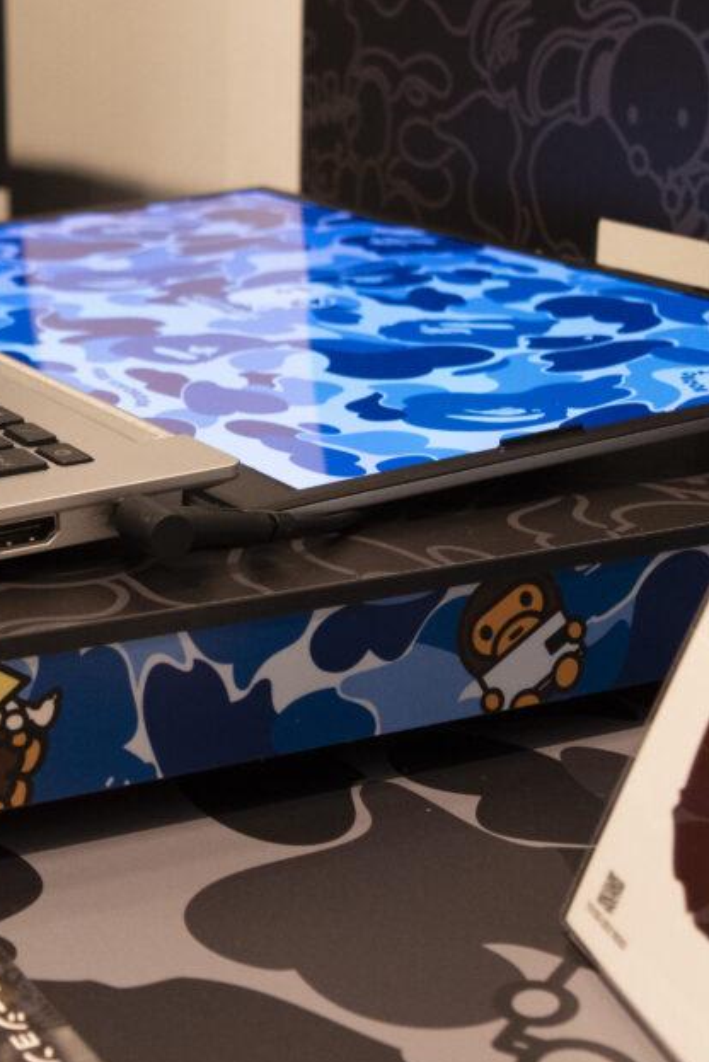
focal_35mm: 94
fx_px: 2774
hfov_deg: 14.4
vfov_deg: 21.6
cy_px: 421
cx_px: 84
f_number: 3.5
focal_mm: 14
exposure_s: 1/60
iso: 1250
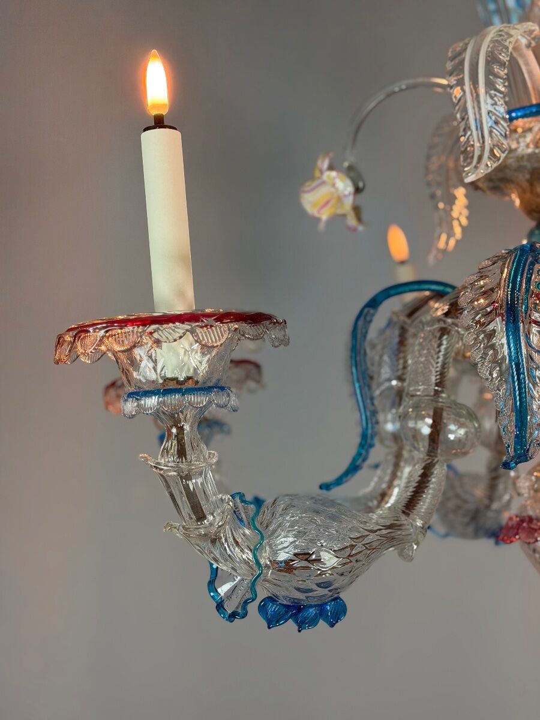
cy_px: 360
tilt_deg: +6.5
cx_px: 270
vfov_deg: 39.7
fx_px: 998
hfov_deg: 30.3
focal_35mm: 48
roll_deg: -0.6
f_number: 1.78
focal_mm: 6.76
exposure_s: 1/100
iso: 200
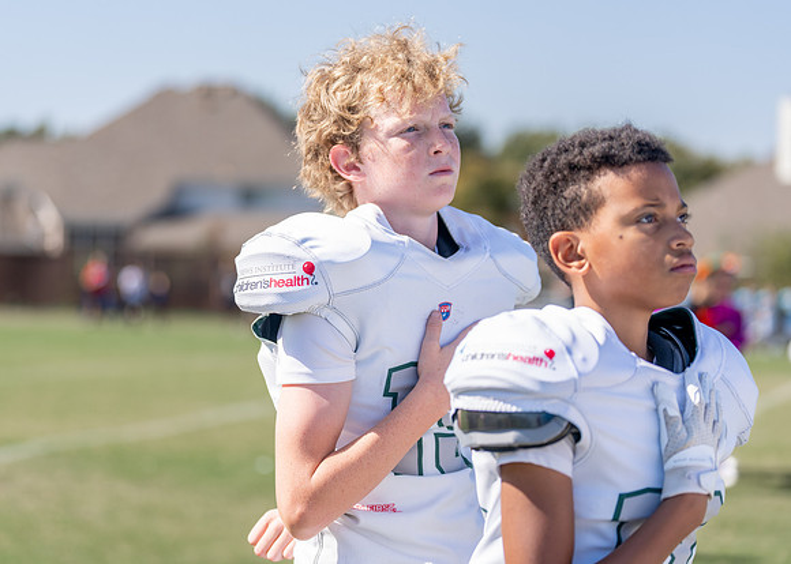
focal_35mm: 98
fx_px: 2195
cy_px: 277
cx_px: 377
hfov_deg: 20.4
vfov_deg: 14.7
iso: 100
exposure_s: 1/1250
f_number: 2.8
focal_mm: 89
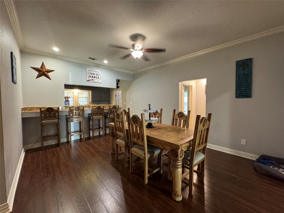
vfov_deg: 85.7
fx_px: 115
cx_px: 142
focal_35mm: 14
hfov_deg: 102.1
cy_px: 106
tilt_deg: -2.4
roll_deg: +0.1
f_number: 2.2
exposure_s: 1/60
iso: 500
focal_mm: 2.22
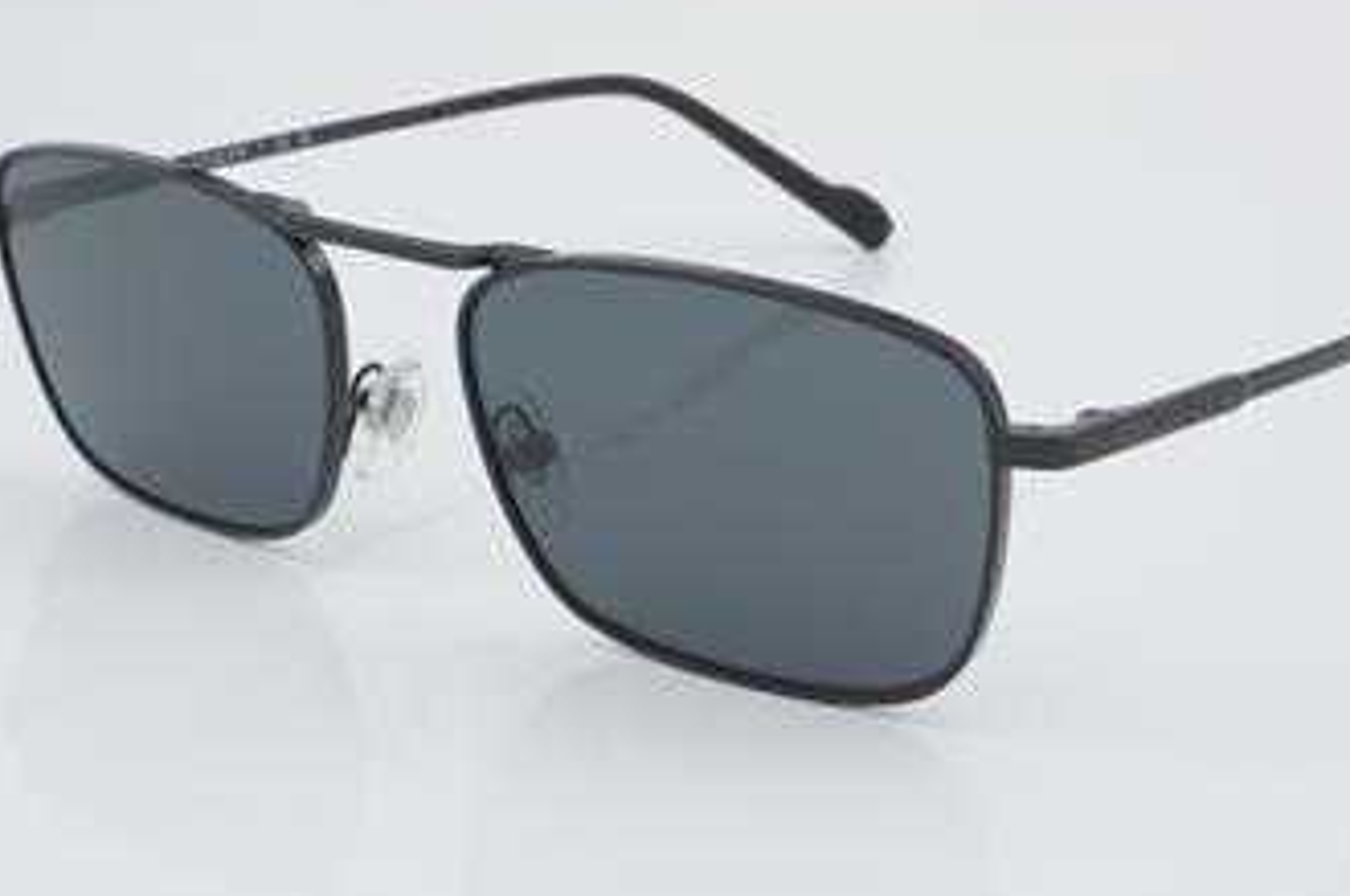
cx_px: 781
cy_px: 421
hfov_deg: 22.4
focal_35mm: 91
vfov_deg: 15.0
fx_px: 3407
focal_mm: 50
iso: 100
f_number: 32
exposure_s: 1/3
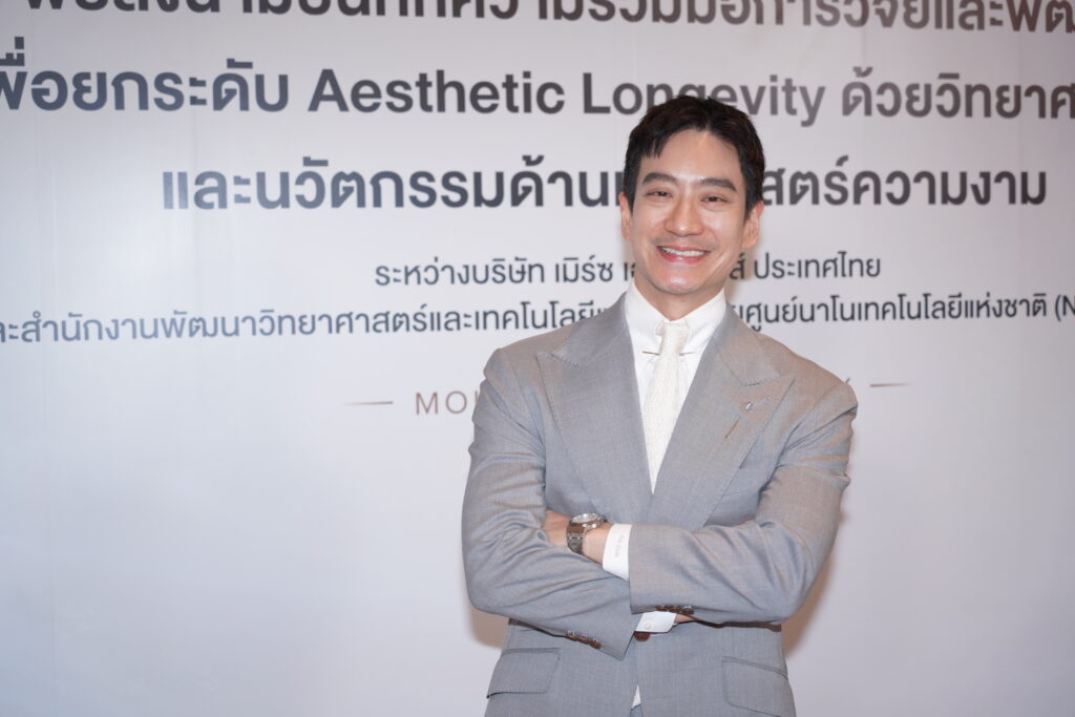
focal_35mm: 50
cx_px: 538
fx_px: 1493
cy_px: 358
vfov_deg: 27.0
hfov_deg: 39.6
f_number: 3.5
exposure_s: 1/160
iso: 640
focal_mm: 50
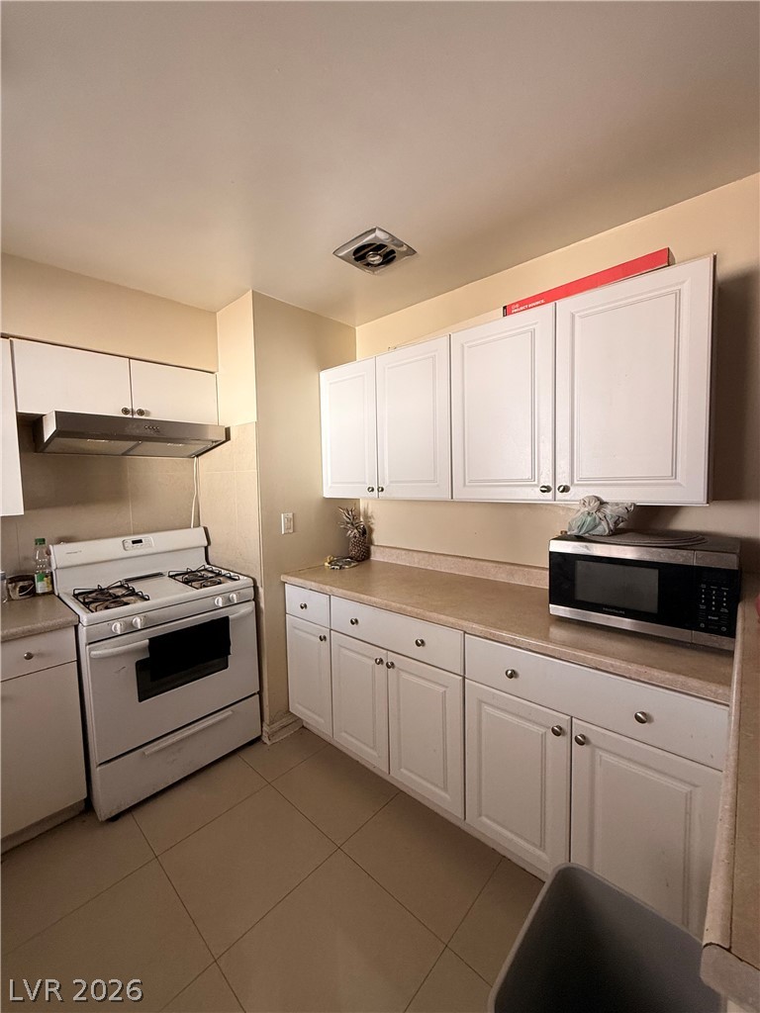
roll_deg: +1.1
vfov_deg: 102.1
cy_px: 506
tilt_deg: -3.0
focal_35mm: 14
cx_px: 380
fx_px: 410
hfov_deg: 85.7
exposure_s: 1/99
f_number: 2.2
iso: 160
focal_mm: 2.22
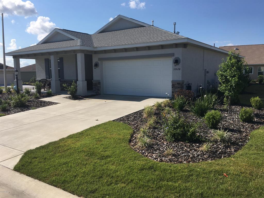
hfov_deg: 61.7
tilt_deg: -5.1
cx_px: 132
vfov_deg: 48.2
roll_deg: +0.6
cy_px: 99
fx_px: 221
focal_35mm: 29
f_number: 2.2
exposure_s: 1/2331
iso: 25
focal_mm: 4.15
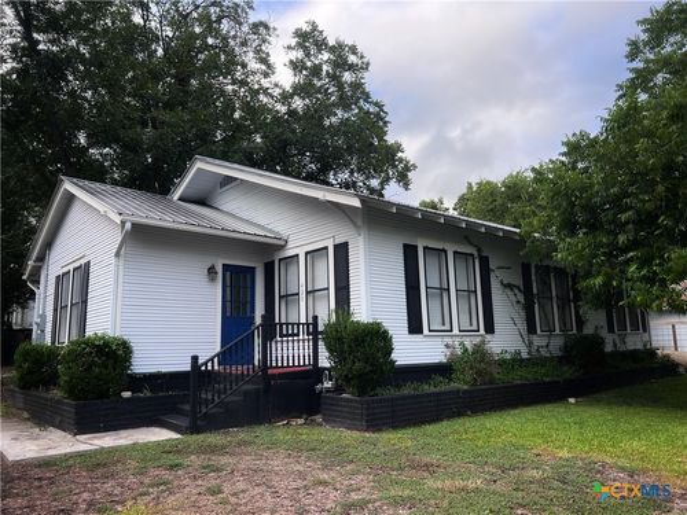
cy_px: 258
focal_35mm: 26
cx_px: 344
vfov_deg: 53.1
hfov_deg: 67.3
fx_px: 516
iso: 50
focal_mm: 5.7
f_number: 1.5
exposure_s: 1/617
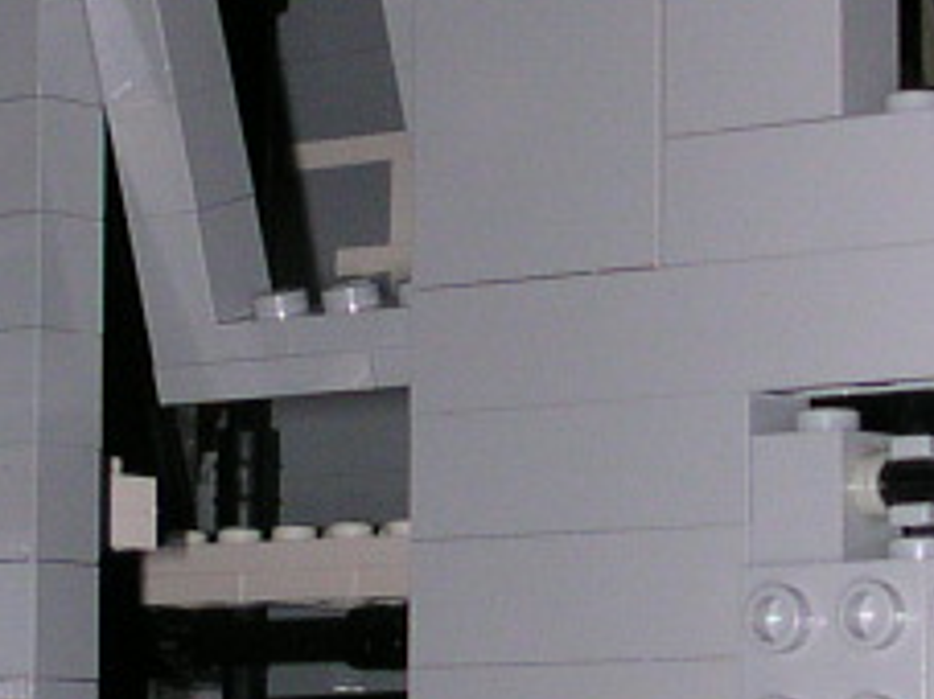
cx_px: 518
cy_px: 530
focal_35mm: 167
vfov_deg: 8.9
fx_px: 4504
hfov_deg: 11.8
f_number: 4.5
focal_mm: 5.6
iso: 100
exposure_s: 1/60
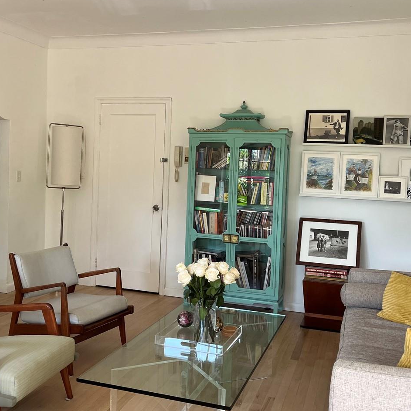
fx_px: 524
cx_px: 177
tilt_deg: -3.1
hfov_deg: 42.7
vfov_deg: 42.8
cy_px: 193
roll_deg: -1.7
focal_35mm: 39
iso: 125
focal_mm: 5.1
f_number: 1.6
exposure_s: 1/121
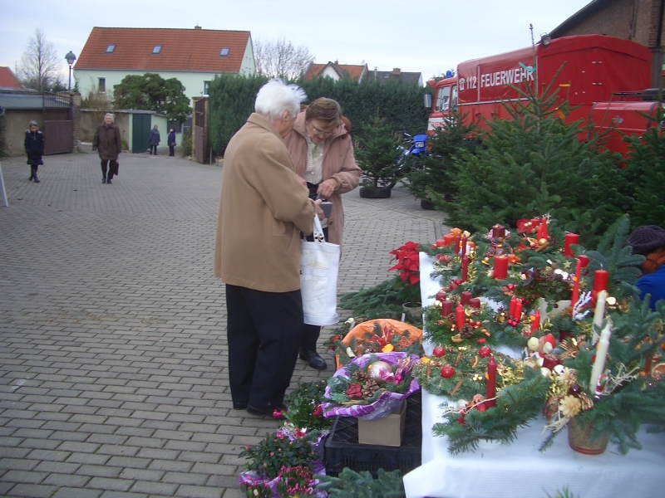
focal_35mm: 35
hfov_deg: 52.6
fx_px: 672
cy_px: 249
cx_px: 332
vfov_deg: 40.7
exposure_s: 1/80
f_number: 2.6
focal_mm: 5.8
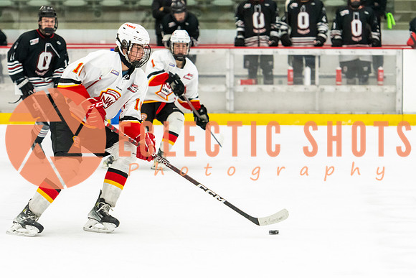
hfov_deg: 11.0
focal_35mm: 187
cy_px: 139
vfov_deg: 7.3
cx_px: 135
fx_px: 2165
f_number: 2.8
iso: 3200
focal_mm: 125
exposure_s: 1/640
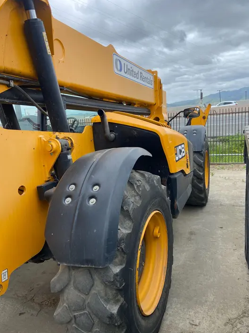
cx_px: 126
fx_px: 259
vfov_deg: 65.3
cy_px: 172
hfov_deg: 51.3
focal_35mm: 27
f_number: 1.8
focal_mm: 4.25
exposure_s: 1/1170
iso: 32
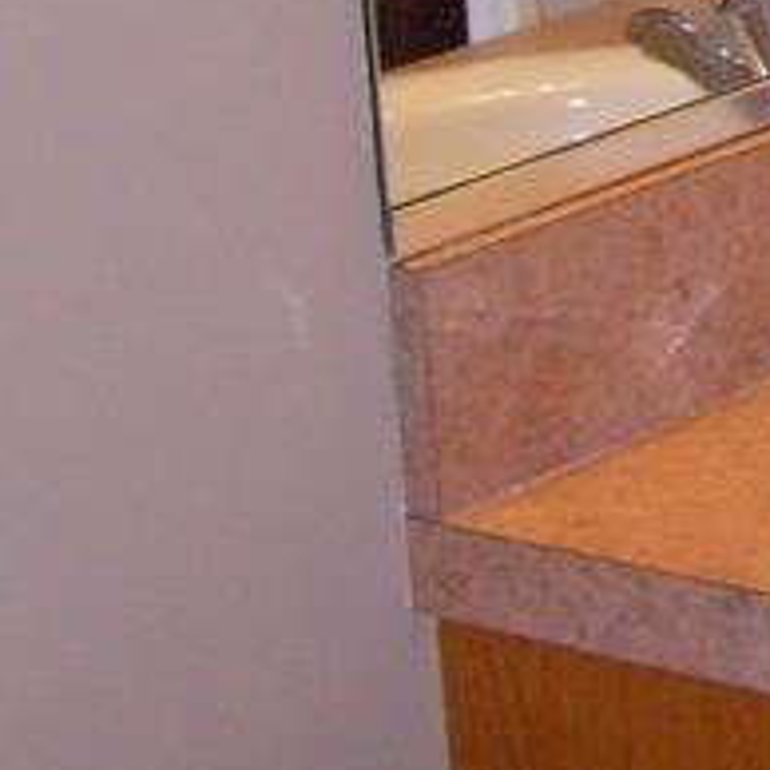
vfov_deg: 9.3
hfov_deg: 8.9
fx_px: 4580
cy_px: -472
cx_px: 1647
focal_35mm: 182
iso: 200
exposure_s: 1/45
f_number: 3.5
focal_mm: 6.6
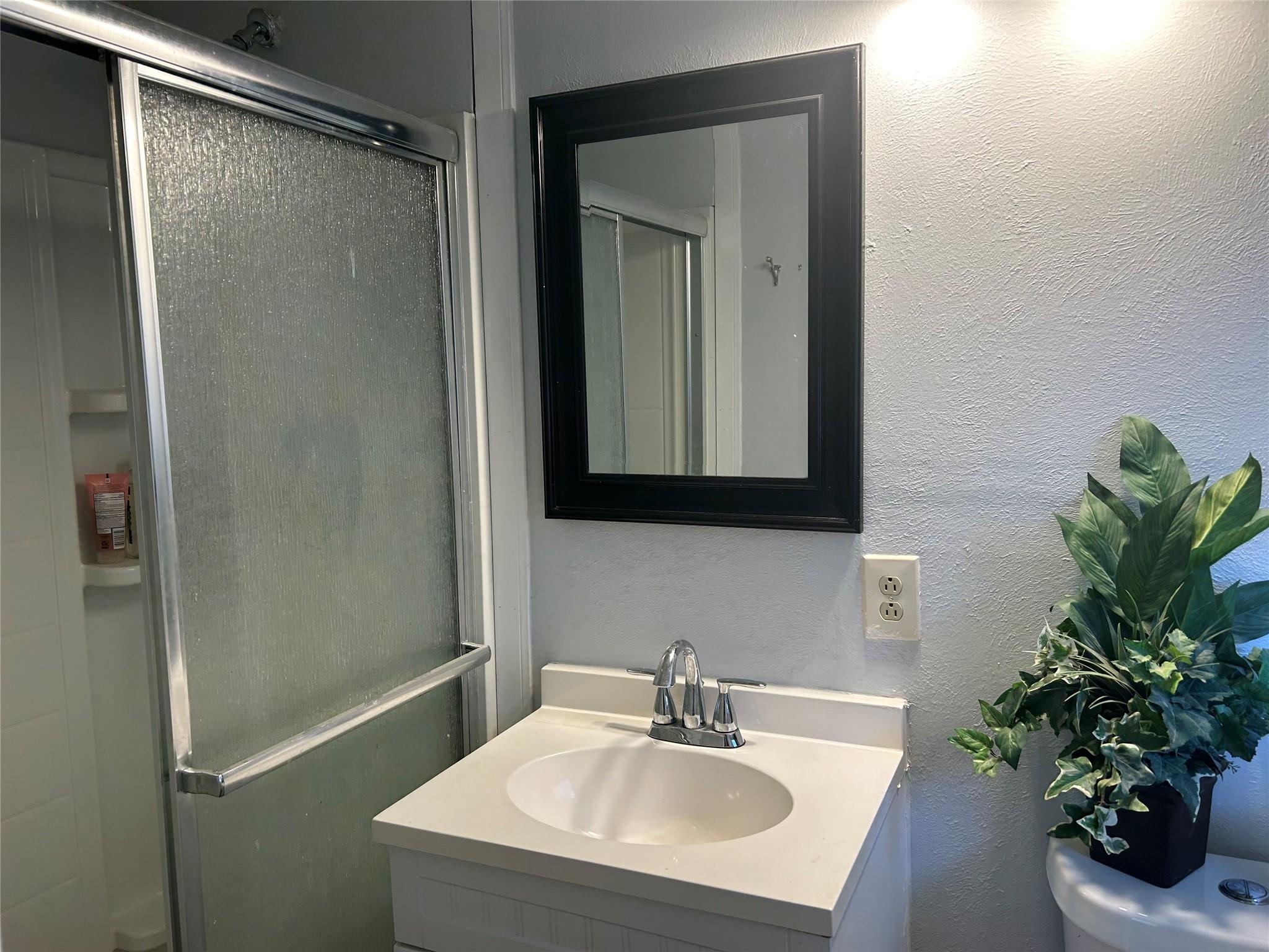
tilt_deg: -6.4
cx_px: 634
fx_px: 953
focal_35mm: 26
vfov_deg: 53.1
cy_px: 476
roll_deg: +1.1
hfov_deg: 67.3
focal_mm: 5.7
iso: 64
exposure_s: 1/120
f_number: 1.5
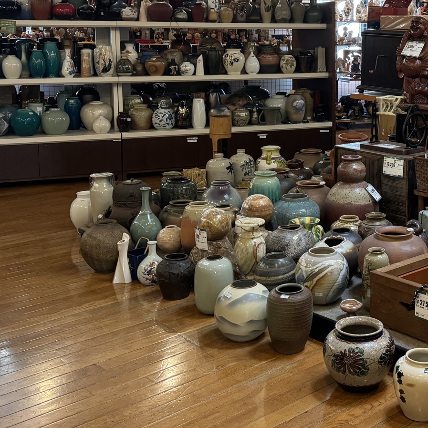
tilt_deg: -5.7
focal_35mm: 52
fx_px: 727
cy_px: 103
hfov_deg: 31.3
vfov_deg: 32.1
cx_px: 383
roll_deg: -0.5
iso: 400
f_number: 1.78
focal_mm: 6.76
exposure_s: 1/50
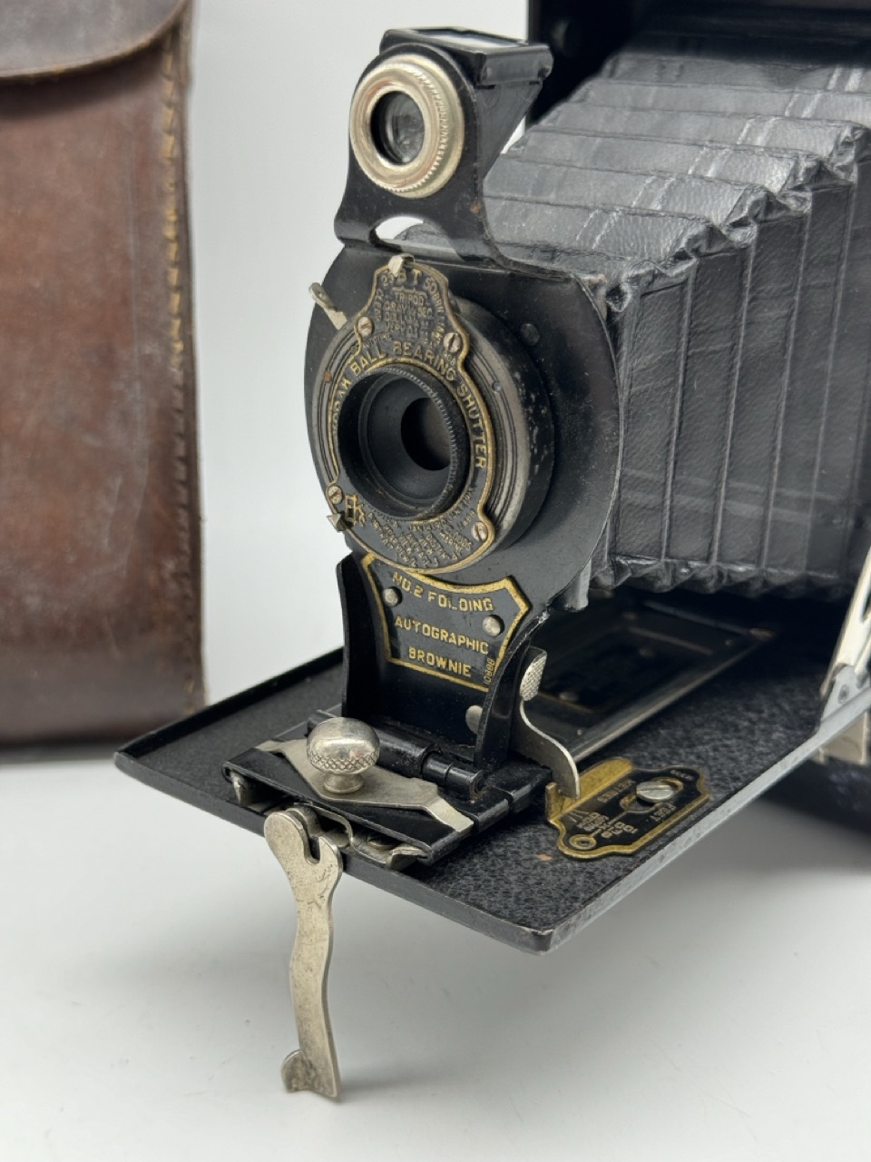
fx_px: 1610
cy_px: 581
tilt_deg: -20.5
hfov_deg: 30.3
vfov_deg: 39.7
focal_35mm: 48
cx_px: 436
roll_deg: -0.5
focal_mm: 6.76
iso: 50
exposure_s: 1/149
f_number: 1.78
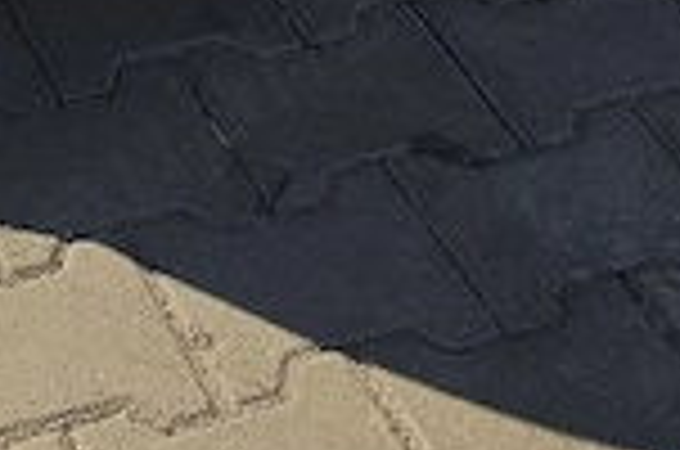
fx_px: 2394
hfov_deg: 15.4
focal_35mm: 127
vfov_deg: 7.8
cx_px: -203
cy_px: -1256
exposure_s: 1/10000
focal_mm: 6.5
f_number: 1.4
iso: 64
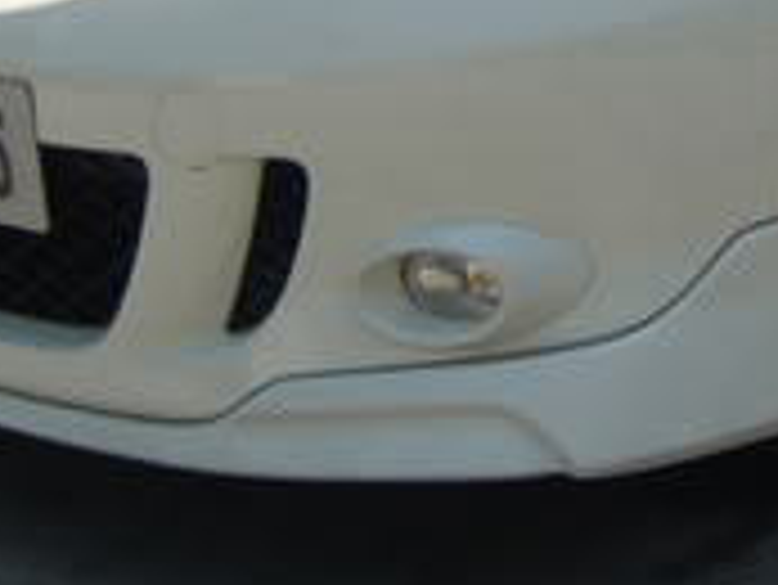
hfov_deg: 7.6
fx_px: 5690
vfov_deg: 5.8
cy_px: -544
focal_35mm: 253
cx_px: 1331
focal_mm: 38
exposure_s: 1/1250
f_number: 4
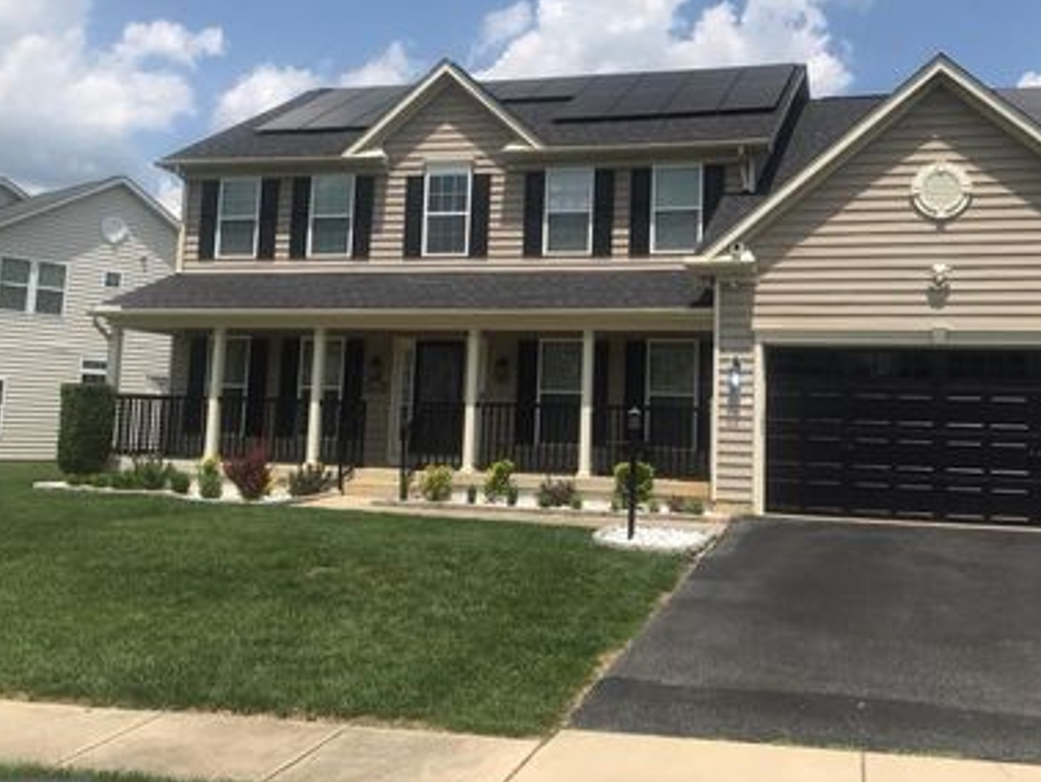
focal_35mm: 37
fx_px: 1113
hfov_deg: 49.9
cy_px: 318
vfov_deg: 38.6
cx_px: 611
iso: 20
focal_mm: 3.99
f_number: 1.8
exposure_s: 1/3195
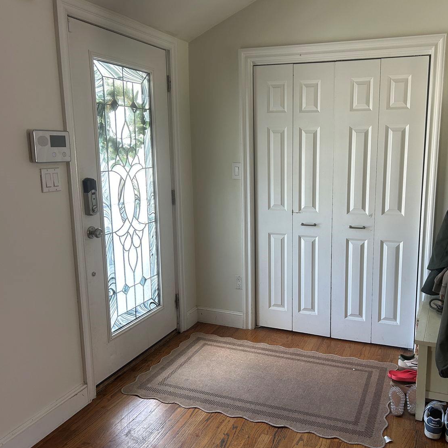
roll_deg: -0.4
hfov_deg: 51.8
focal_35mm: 31
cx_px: 286
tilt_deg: -11.3
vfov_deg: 52.5
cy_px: 225
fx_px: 454
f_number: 1.5
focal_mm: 5.7
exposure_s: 1/121
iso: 125
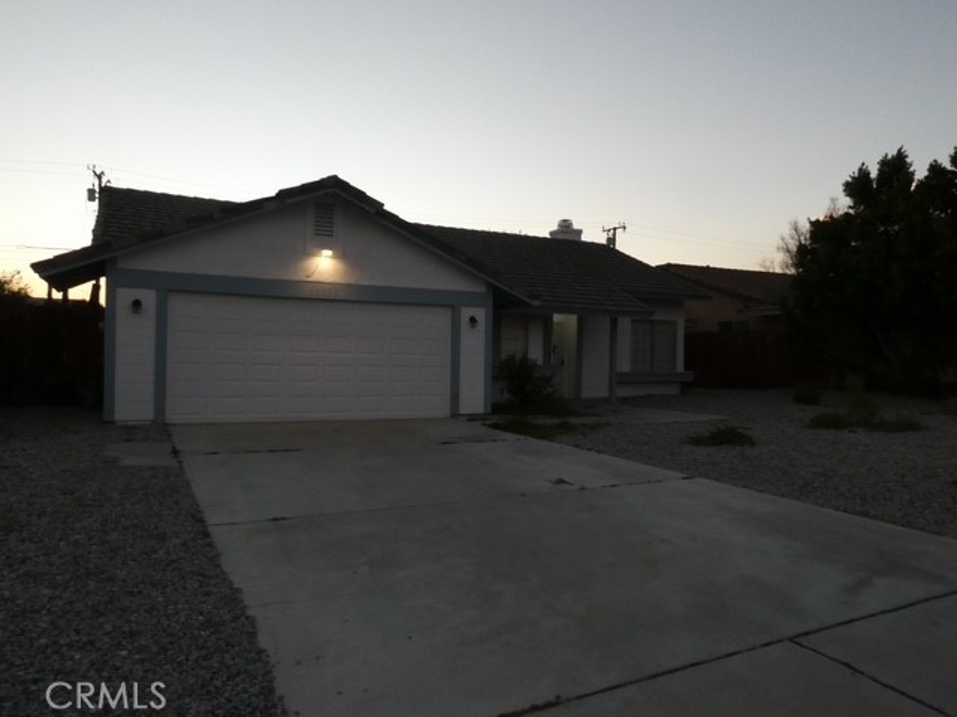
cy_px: 358
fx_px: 664
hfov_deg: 71.6
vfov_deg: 56.8
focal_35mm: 24
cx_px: 478
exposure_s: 1/60
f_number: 5.6
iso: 320
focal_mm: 4.3
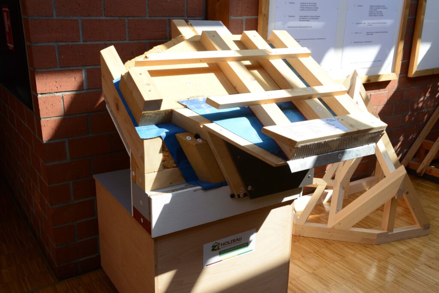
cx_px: 220
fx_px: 439
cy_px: 146
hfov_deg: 53.1
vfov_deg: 36.9
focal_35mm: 36
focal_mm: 36
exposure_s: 1/250
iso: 500
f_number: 8
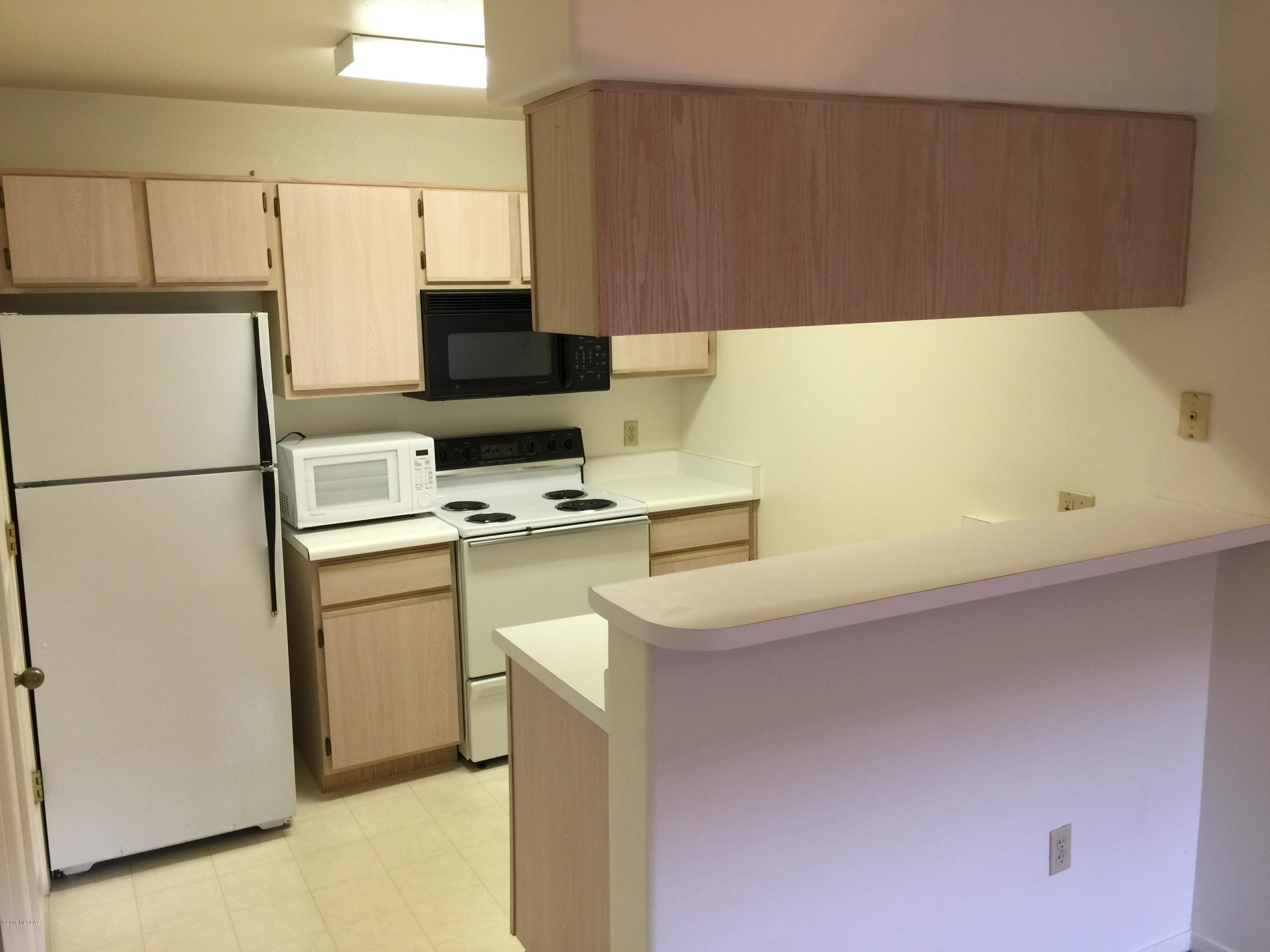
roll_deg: -0.4
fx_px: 1064
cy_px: 476
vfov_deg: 48.2
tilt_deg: -9.6
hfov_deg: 61.7
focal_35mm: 29
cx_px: 635
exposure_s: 1/15
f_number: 2.2
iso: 32
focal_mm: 4.15
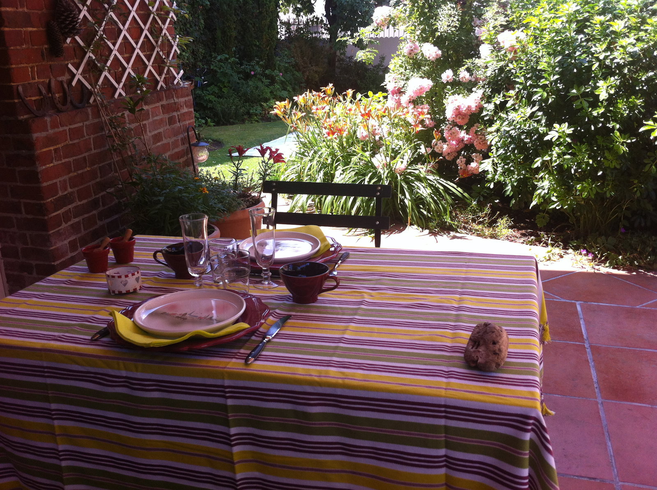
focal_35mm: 35
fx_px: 663
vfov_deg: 40.6
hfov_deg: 52.7
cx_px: 328
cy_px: 245
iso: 80
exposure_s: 1/249
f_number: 2.8
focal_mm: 3.85
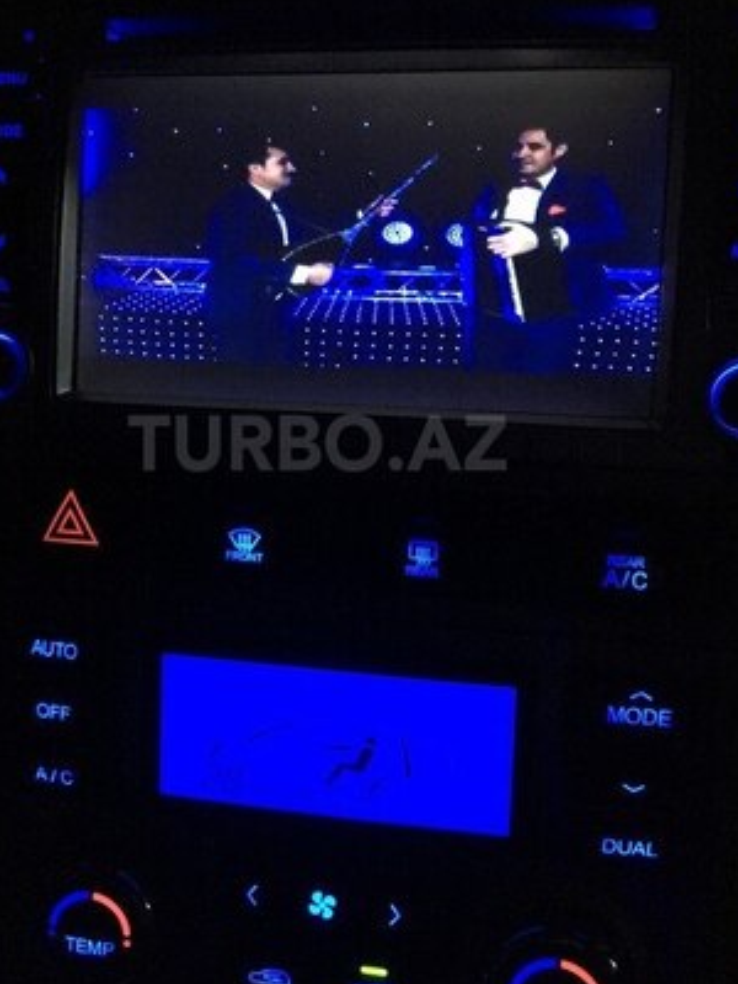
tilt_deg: -22.4
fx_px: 1023
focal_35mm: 36
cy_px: 443
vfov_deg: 51.3
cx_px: 317
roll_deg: +1.6
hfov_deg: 39.6
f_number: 2.2
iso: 320
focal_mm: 4.15
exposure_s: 1/17
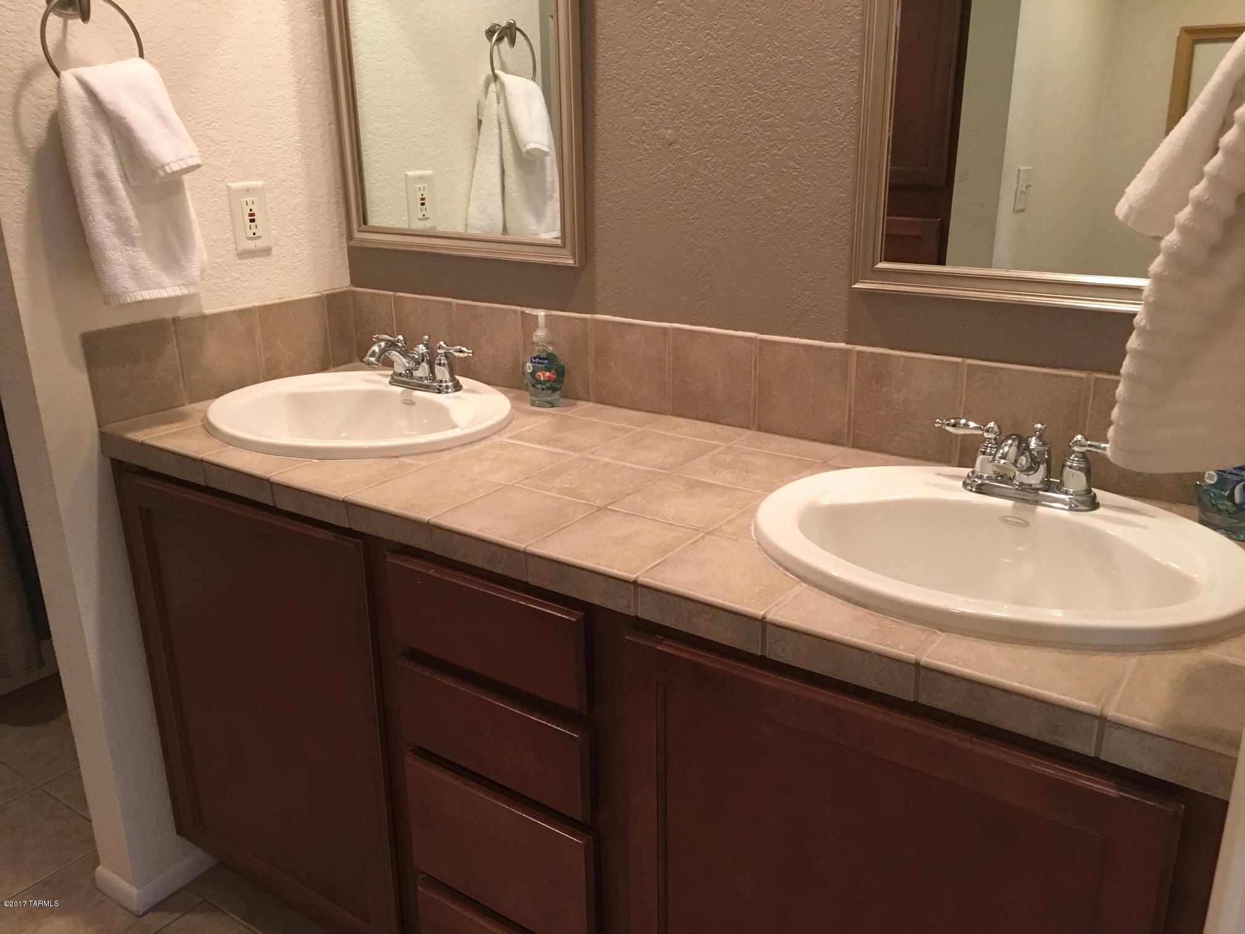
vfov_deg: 48.2
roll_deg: +1.2
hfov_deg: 61.7
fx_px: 1043
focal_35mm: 29
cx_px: 622
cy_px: 467
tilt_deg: -18.8
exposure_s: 1/30
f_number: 2.2
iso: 125
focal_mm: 4.15
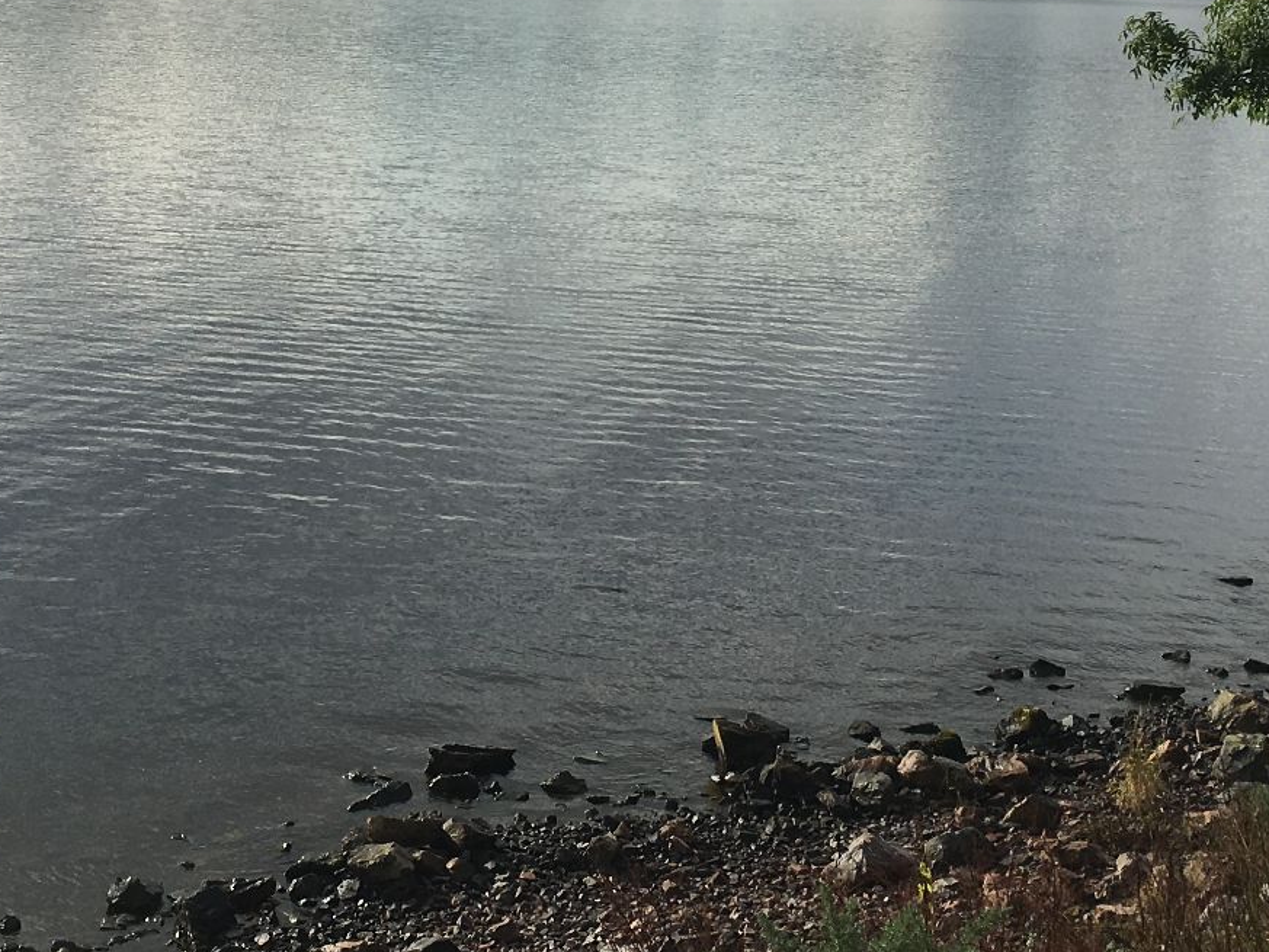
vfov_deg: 21.5
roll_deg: -2.6
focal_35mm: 68
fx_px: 2493
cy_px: 257
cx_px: 443
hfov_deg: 28.4
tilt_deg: -6.9
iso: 25
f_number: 2.2
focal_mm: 4.15
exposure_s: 1/1748
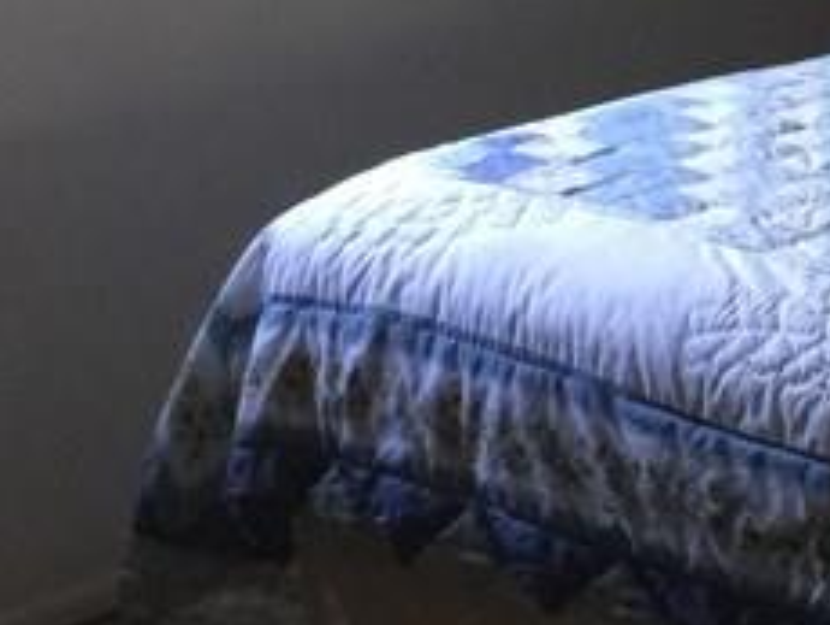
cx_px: 1382
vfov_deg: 11.1
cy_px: -293
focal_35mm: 129
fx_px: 3096
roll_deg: -1.2
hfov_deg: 13.9
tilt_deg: -8.5
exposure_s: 1/15
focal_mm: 4.15
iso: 80
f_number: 2.2
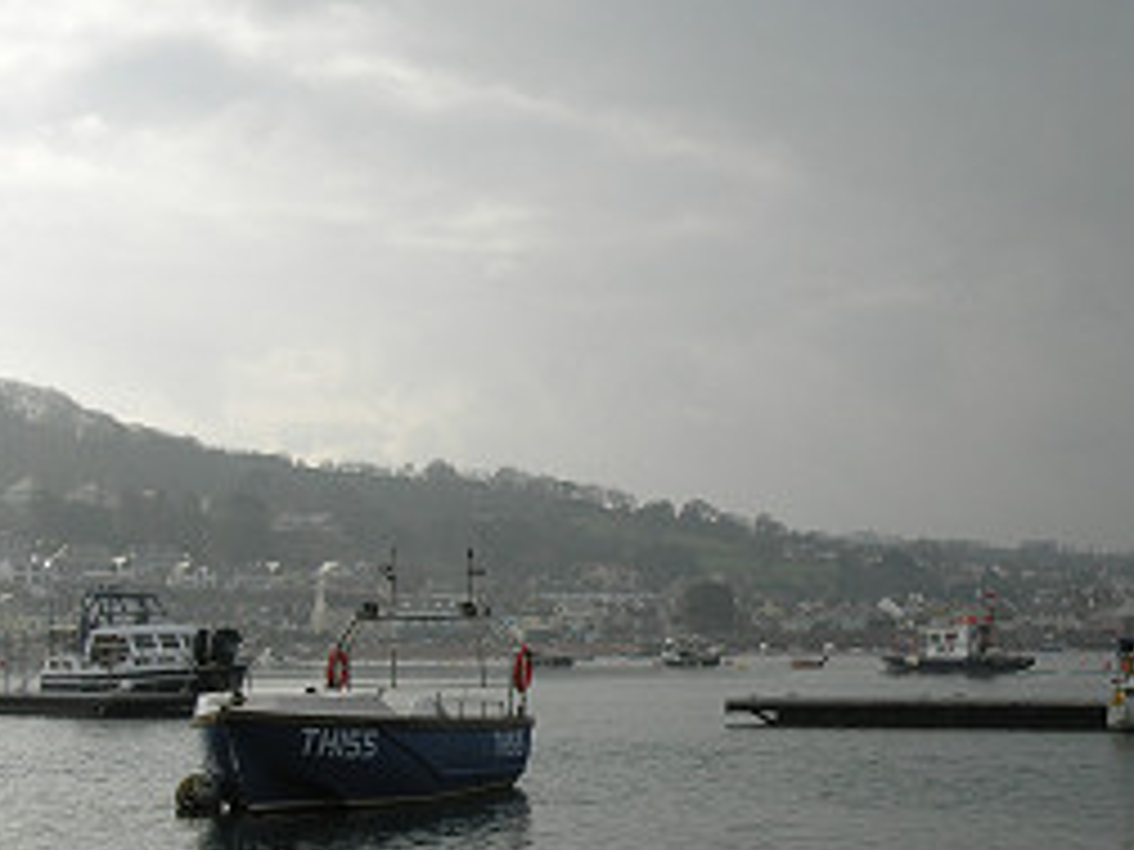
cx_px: 826
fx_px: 2588
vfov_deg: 18.6
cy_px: 560
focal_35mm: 79
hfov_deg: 24.5
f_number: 7.3
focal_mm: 13.2
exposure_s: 1/213
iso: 50
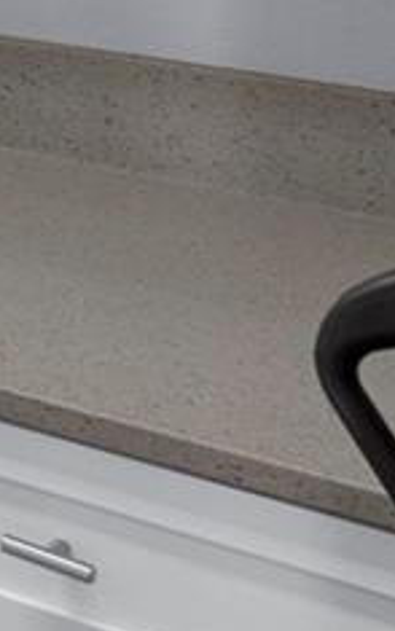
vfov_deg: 17.7
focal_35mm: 104
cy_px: -352
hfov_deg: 8.1
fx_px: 1790
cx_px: -1142
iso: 100
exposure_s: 1/6
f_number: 8
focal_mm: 10
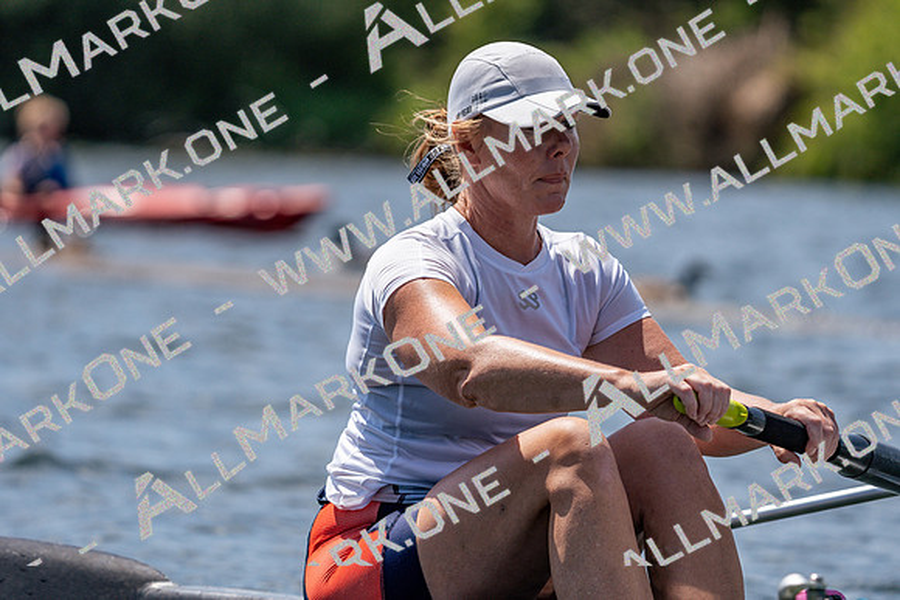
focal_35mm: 329
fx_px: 8227
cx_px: 450
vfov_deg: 4.2
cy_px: 300
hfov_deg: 6.3
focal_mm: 329
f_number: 6.3
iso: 250
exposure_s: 1/2000
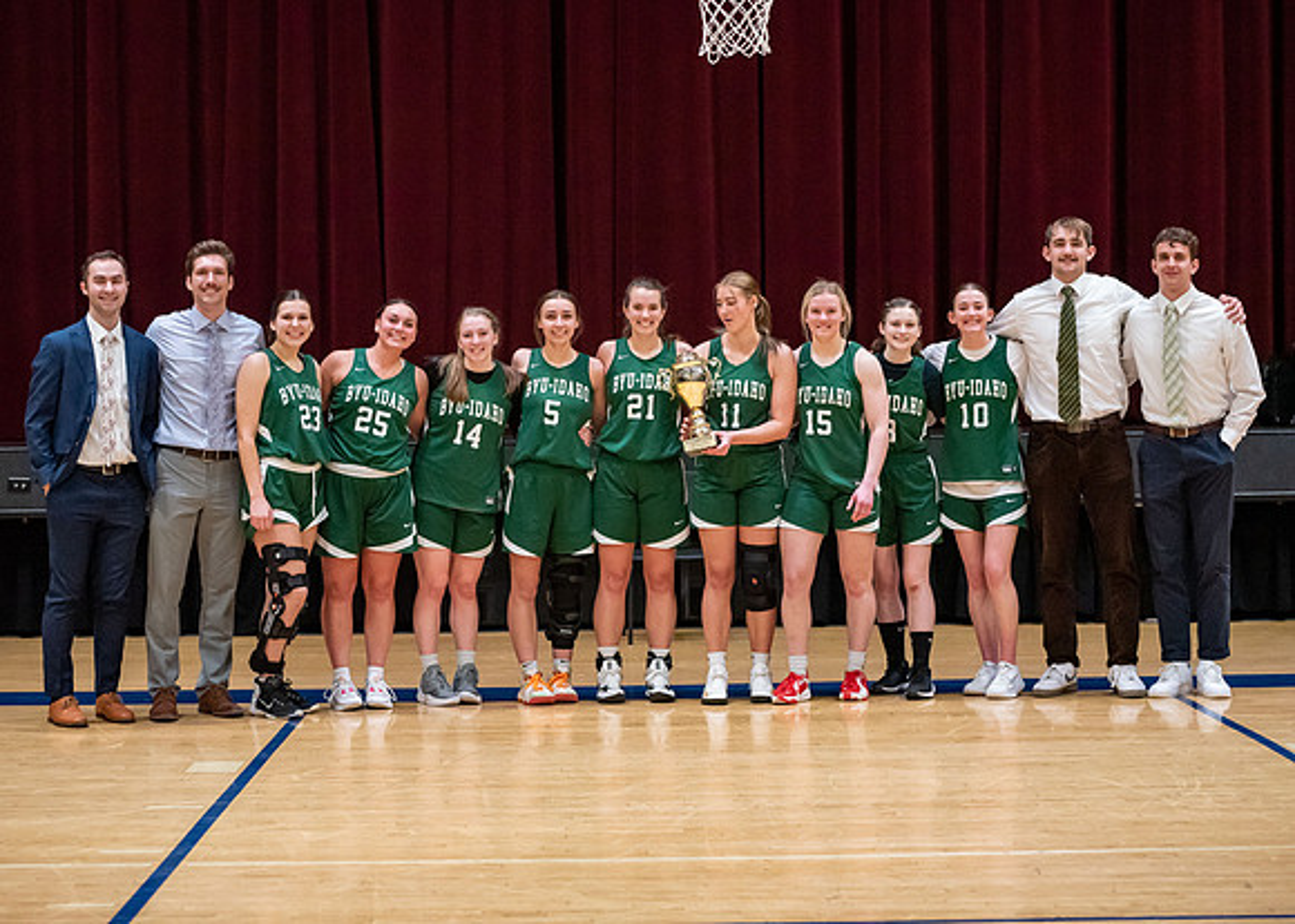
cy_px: 419
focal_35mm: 89
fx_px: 3281
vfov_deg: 16.0
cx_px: 630
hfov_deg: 22.3
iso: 4000
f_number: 2.8
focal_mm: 78
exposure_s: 1/500
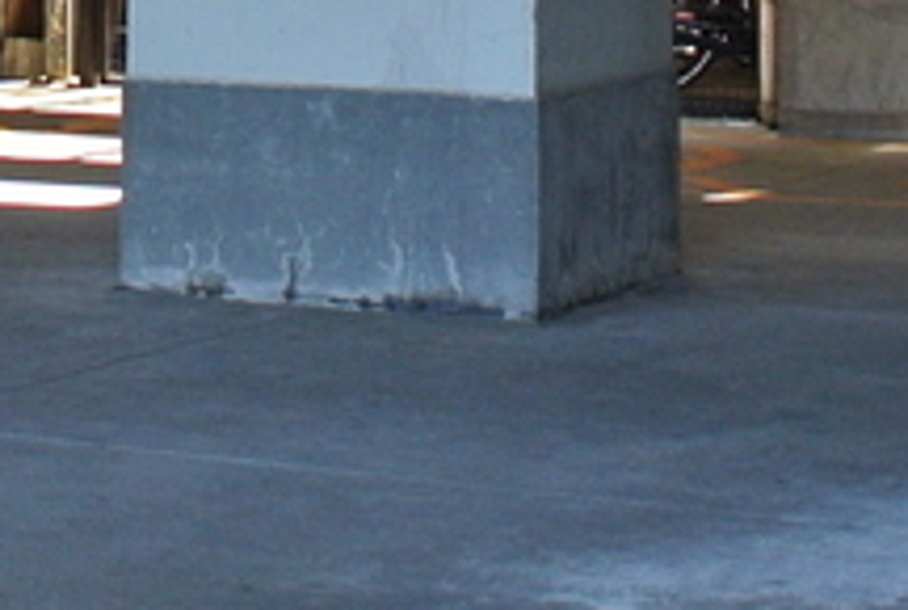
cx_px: -223
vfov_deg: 8.8
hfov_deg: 13.2
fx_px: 3791
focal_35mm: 150
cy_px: -461
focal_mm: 10
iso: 200
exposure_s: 1/200
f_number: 4
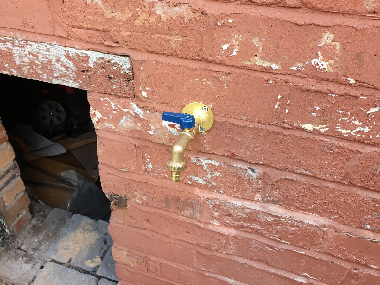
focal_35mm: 26
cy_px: 142
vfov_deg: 53.1
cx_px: 190
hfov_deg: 67.3
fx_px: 285
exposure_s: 1/113
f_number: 2.4
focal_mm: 4.3
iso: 50
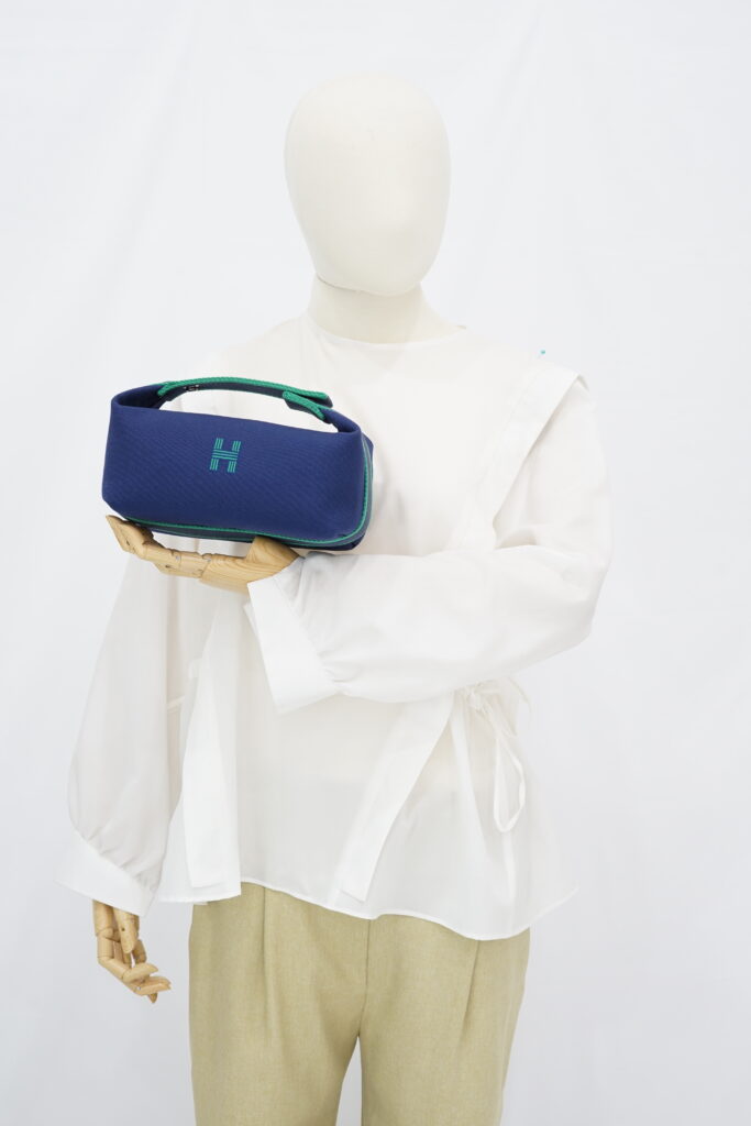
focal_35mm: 50
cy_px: 563
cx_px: 376
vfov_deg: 39.6
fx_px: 1564
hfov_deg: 27.0
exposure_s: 1/6
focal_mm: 50
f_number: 6.3
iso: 640
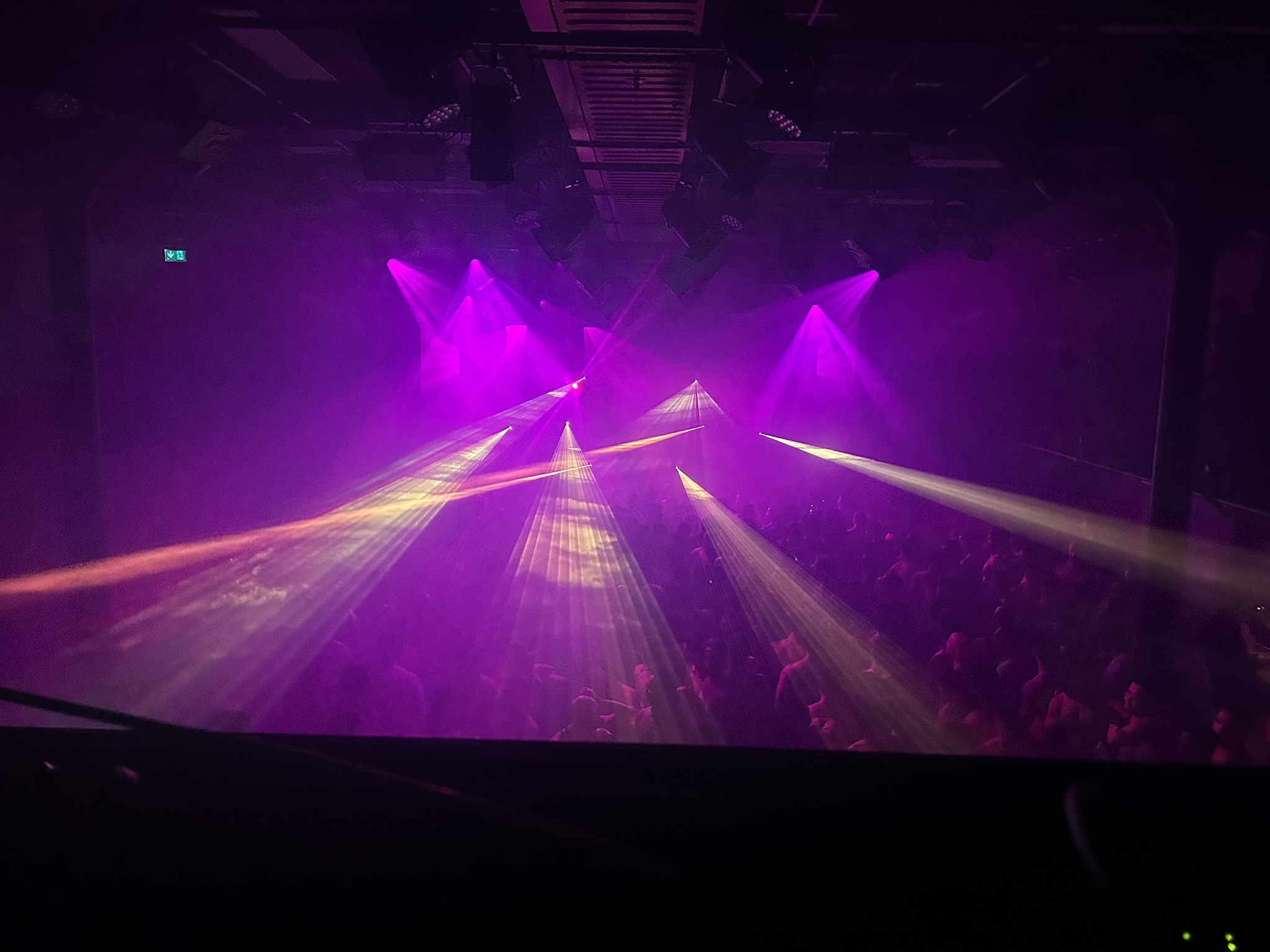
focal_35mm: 26
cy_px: 476
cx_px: 635
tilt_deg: -8.5
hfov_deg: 67.3
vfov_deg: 53.1
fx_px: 954
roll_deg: -1.7
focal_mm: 5.7
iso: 500
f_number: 1.5
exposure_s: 1/54
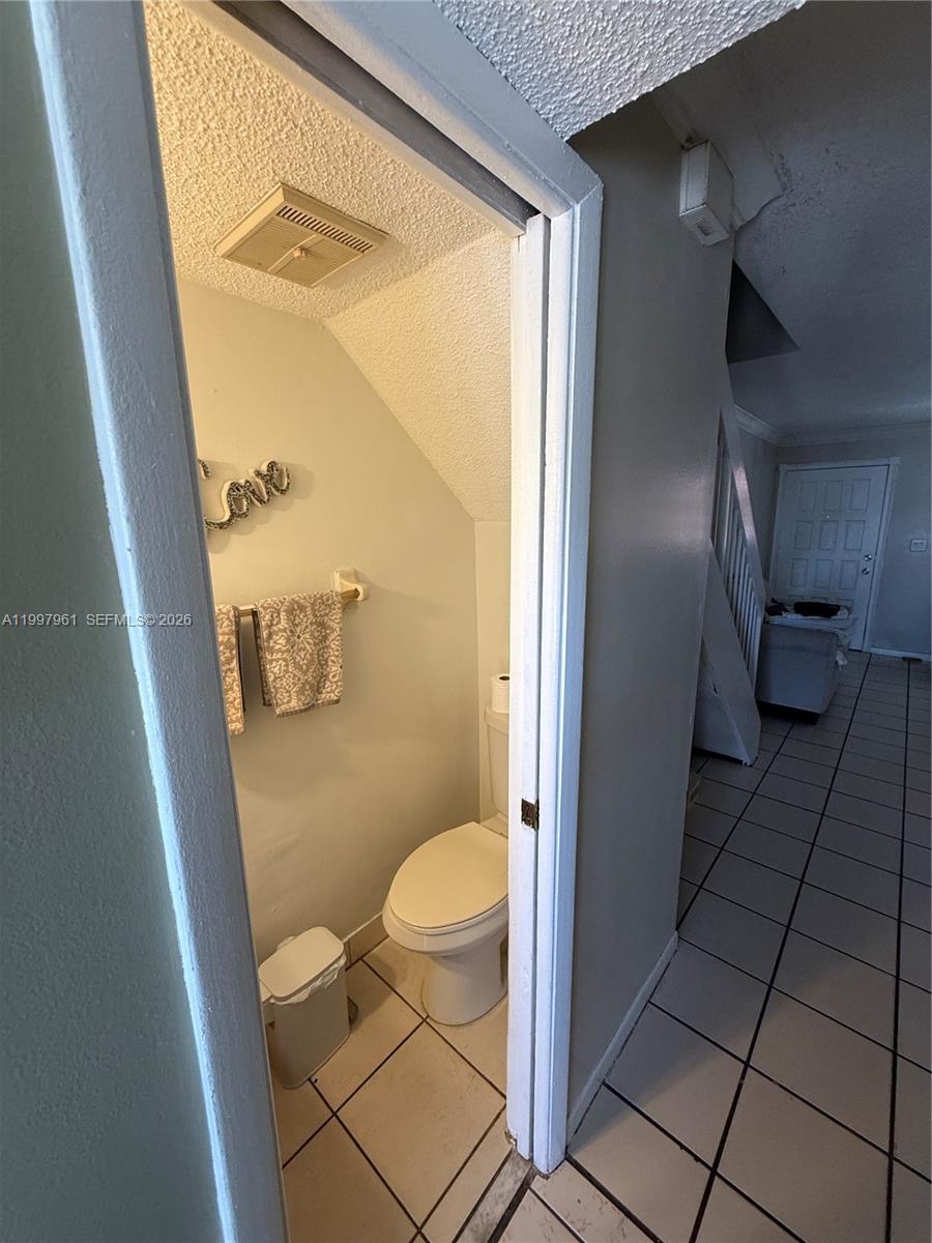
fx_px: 503
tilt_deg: -9.7
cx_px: 466
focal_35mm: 14
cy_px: 622
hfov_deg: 85.7
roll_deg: +0.8
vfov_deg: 102.1
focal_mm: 2.22
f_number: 2.2
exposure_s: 1/99
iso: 160
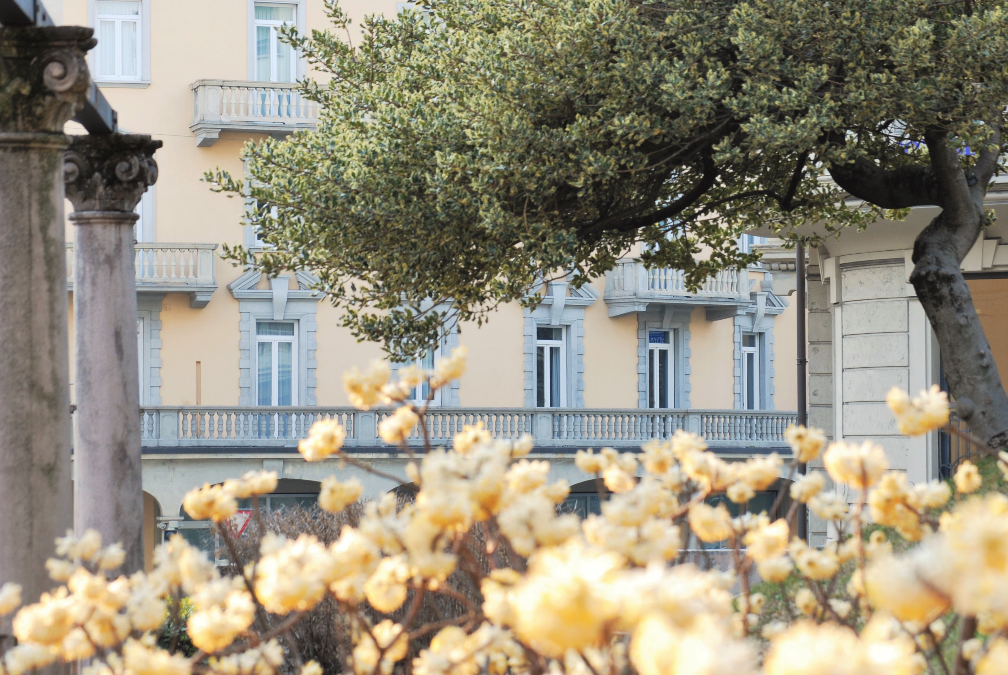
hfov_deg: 17.0
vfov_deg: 11.5
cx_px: 504
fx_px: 3364
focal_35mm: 120
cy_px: 338
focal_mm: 80
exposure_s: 1/25
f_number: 13
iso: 200
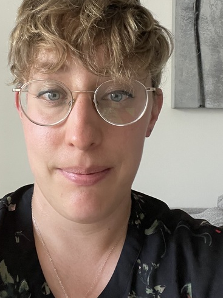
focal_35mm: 49
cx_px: 89
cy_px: 90
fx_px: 421
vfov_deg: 38.3
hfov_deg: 29.6
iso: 400
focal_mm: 2.71
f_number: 2.2
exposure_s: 1/35
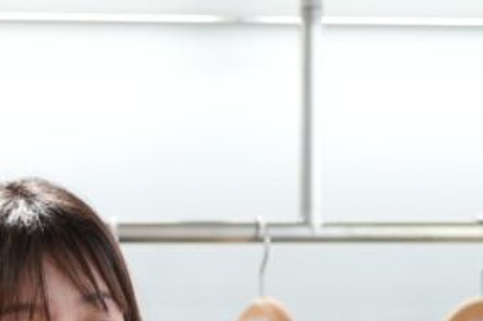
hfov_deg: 5.4
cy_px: 440
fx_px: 5122
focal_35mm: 382
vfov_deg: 3.6
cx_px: -163
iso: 800
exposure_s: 1/50
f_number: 4.5
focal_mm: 107
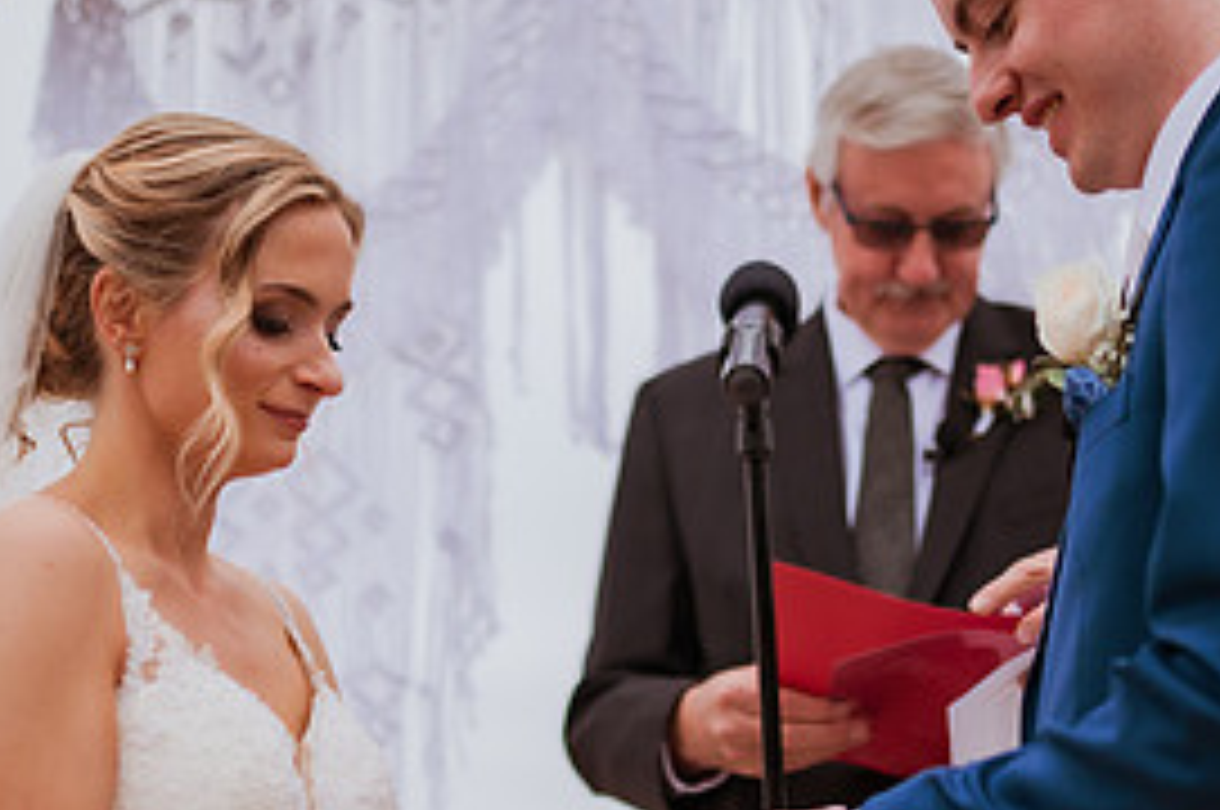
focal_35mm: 75
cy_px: 423
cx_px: 567
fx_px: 2539
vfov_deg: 18.1
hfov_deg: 27.0
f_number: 1.4
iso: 500
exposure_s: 1/4000
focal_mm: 35
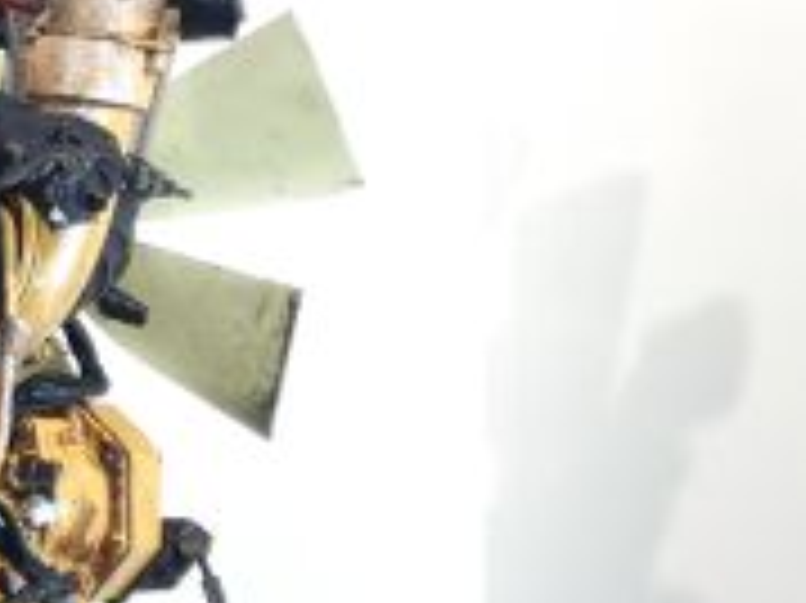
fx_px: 1792
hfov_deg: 21.6
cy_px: 504
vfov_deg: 18.9
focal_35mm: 77
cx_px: -374
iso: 100
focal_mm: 6.4
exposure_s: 1/50
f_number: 1.8
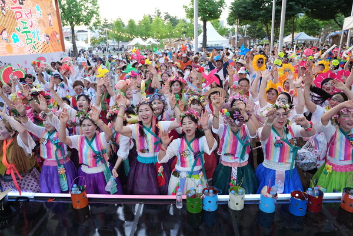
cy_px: 118
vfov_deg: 53.2
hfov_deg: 73.7
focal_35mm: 24
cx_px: 176
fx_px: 235
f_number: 2.8
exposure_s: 1/640
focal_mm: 24
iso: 2500
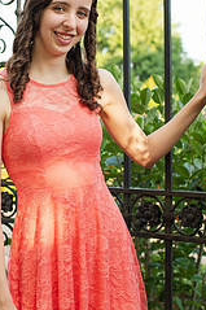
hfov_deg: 20.5
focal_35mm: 66
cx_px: 72
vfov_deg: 30.4
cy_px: 115
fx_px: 567
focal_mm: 35
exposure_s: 1/320
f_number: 3.2
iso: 180
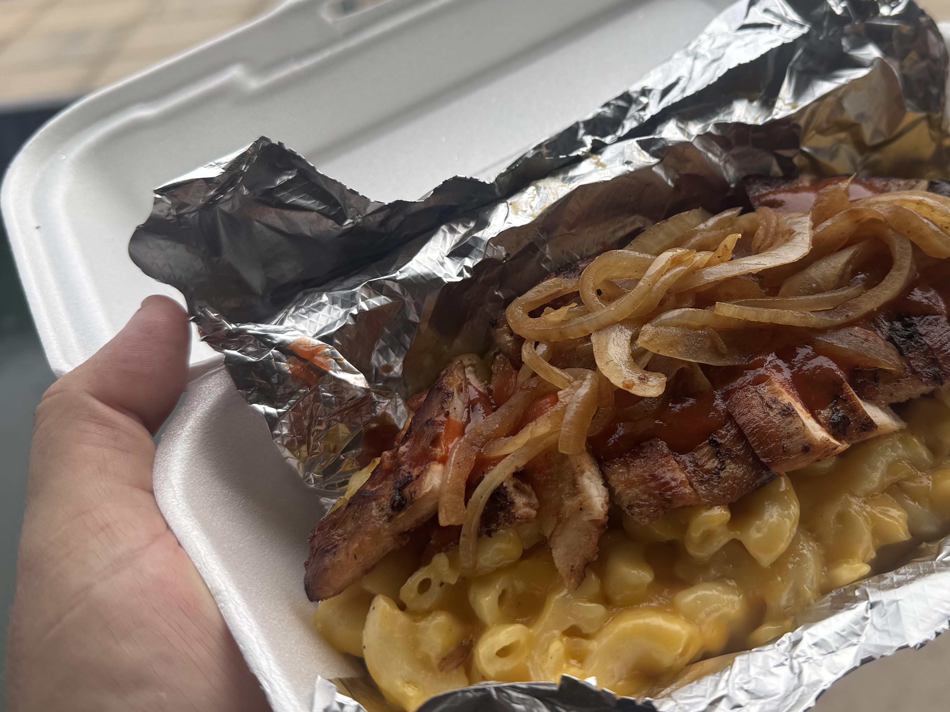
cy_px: 259
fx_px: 1015
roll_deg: +3.4
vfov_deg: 38.4
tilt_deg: -29.8
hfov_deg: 49.3
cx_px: 626
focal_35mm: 37
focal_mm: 6.76
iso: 80
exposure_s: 1/422
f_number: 1.78
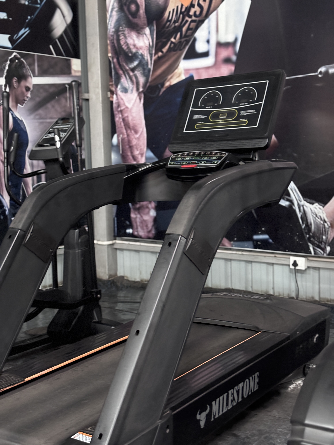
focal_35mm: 52
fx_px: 669
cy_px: 222
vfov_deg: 36.8
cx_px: 167
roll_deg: +0.9
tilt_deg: -6.3
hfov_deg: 28.0
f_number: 1.6
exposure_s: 1/20
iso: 500
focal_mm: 5.96
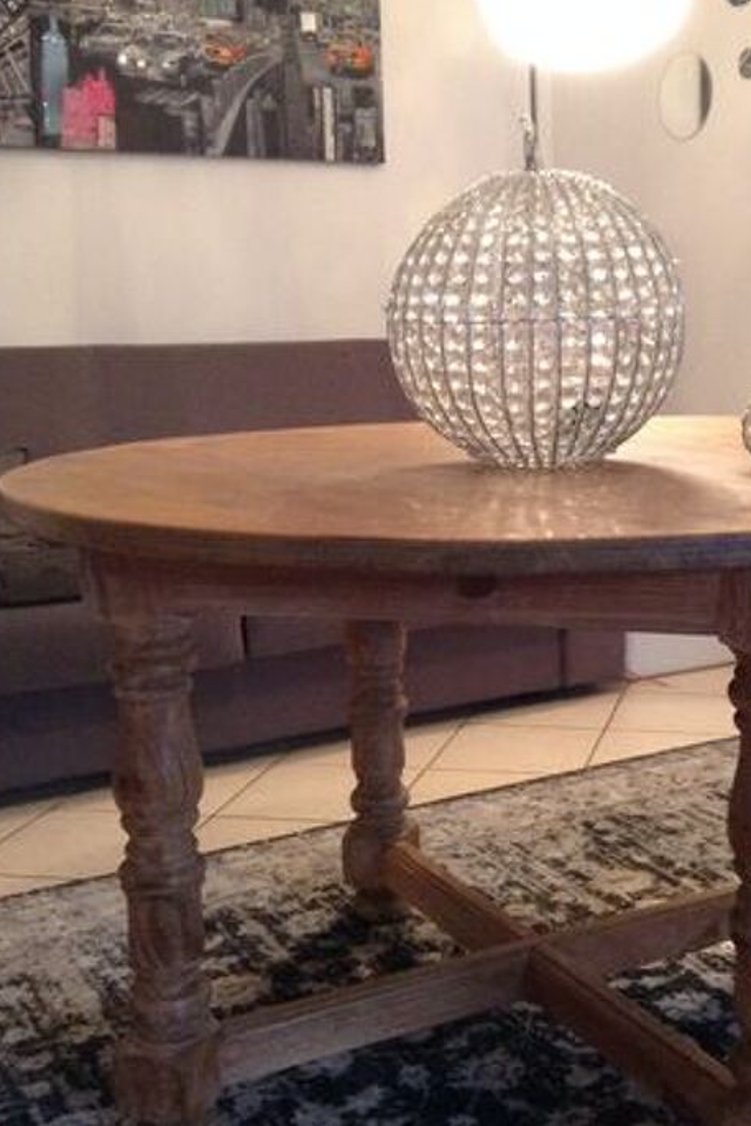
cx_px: 542
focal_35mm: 50
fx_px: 1564
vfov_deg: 39.6
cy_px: 563
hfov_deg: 26.7
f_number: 2.4
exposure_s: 1/17
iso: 200
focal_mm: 3.3
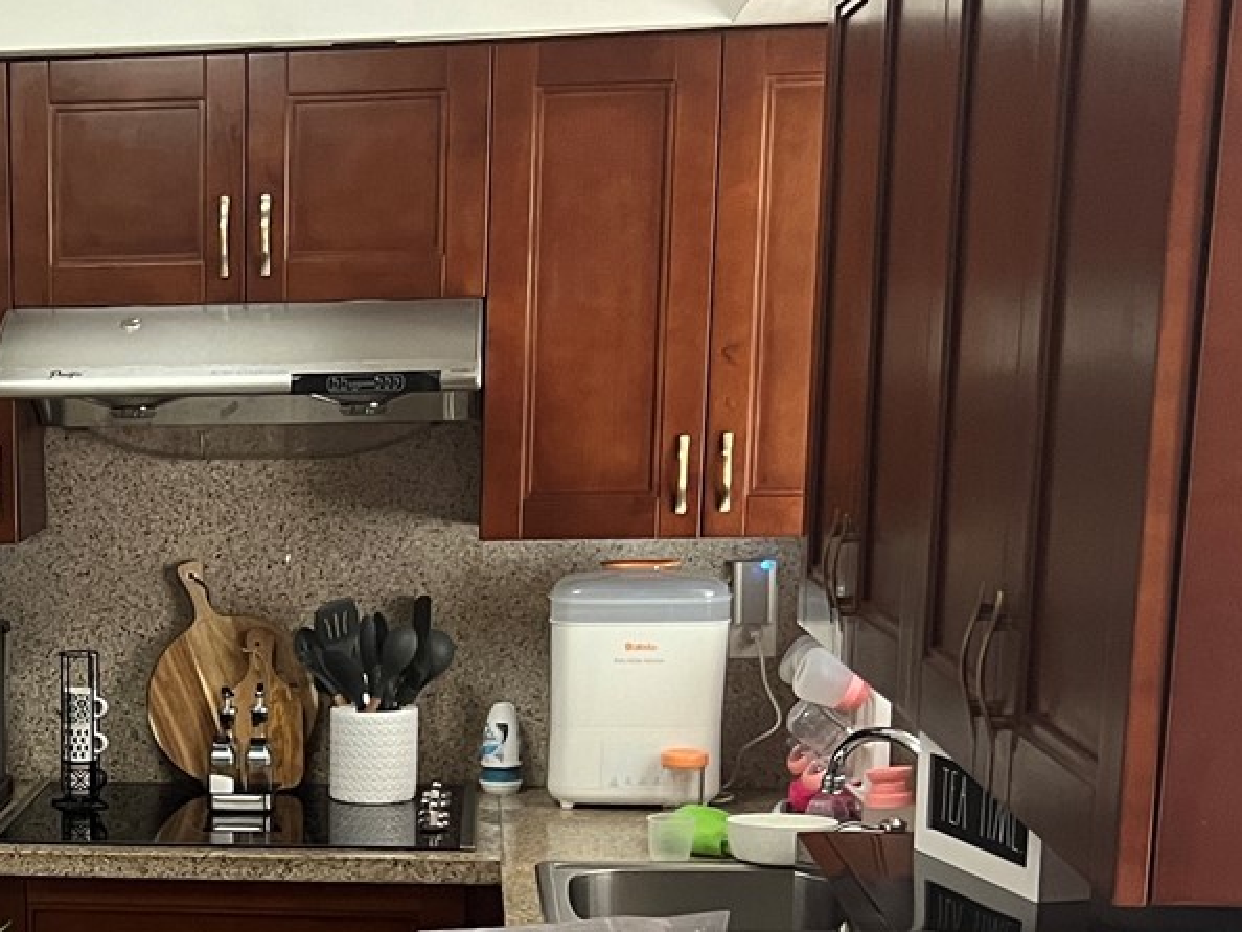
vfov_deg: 20.4
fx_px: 2513
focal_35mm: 70
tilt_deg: -13.4
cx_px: 59
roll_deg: +0.6
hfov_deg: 26.6
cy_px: 915
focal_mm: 5.7
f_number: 1.5
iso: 400
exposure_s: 1/40
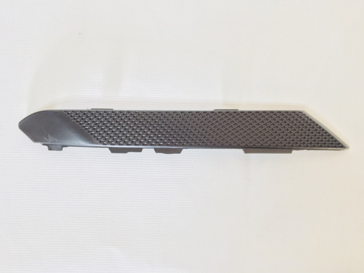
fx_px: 305
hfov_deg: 61.7
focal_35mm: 29
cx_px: 182
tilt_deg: -88.8
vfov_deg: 48.2
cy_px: 136
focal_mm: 4.15
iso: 64
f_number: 2.2
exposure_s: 1/33
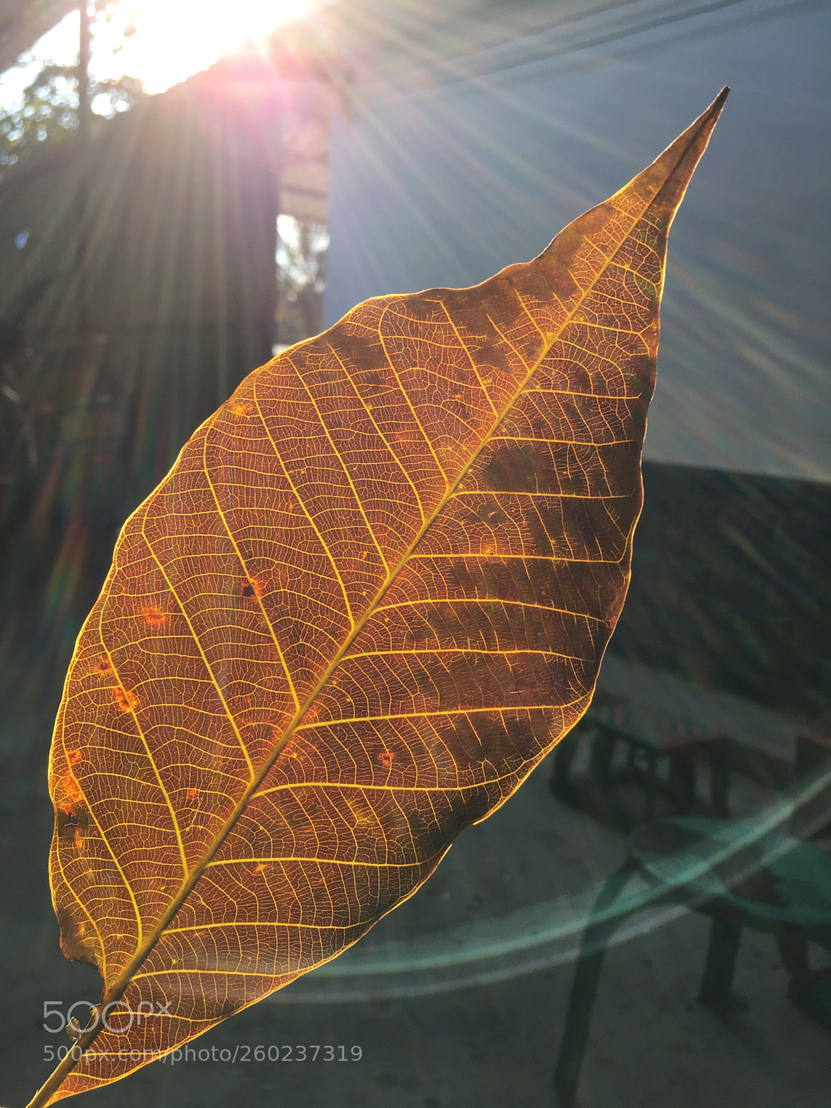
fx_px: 928
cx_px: 416
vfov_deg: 61.7
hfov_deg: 48.2
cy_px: 554
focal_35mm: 29
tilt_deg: -10.5
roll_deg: -3.5
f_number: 2.2
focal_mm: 4.15
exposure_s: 1/463
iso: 25
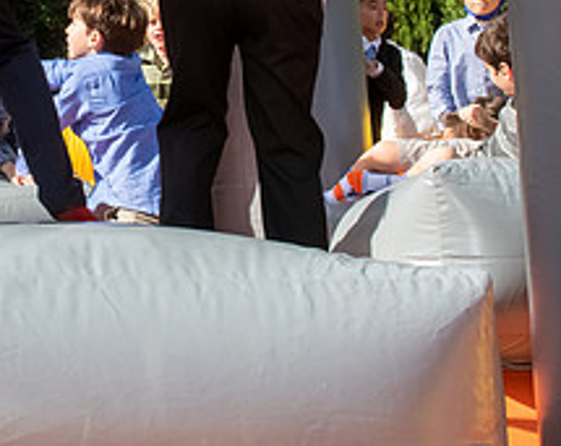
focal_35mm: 86
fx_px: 1425
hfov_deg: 21.9
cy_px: 1
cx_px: 81
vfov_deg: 17.4
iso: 400
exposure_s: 1/250
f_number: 13
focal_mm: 17
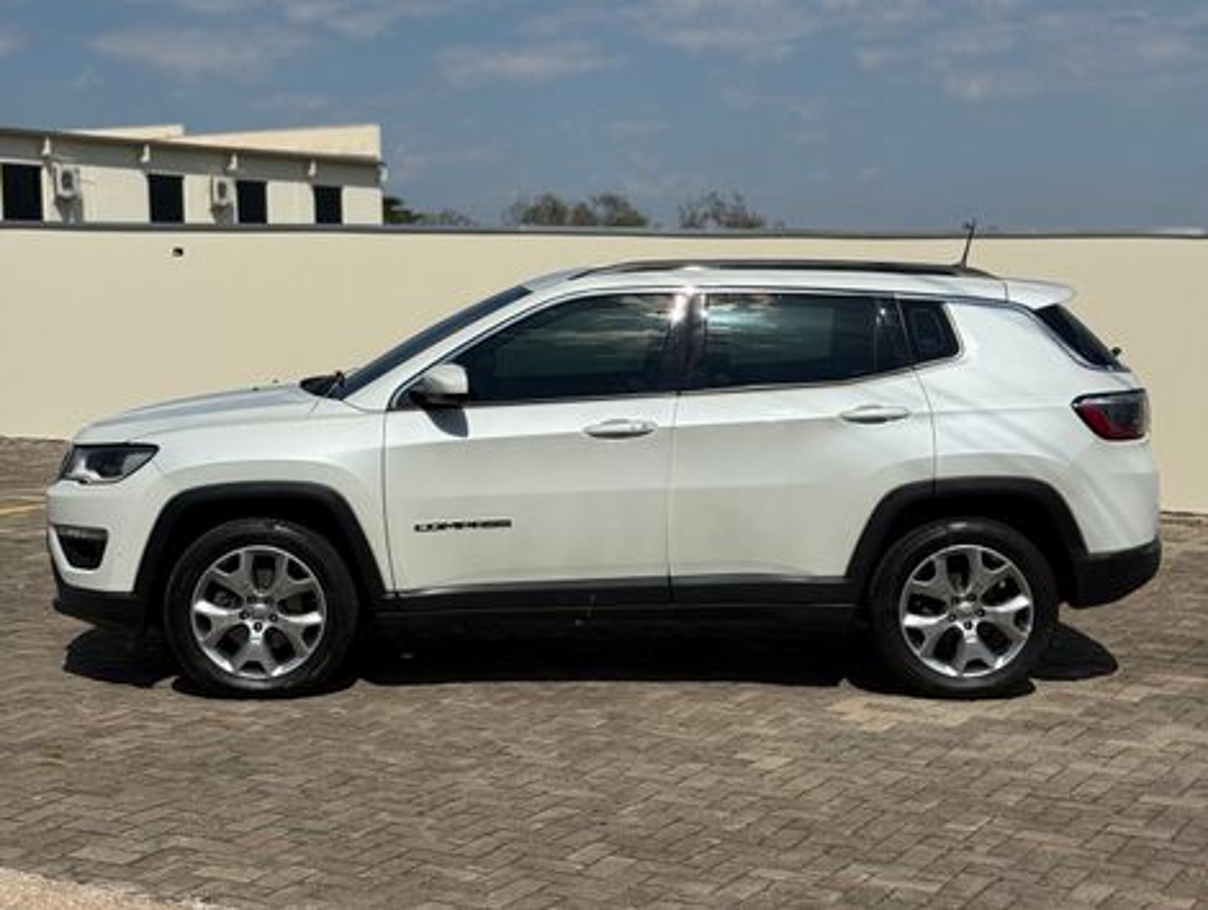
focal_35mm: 48
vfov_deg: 30.3
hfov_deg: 39.6
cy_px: 455
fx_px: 1678
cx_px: 604
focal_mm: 6.76
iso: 50
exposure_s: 1/13333
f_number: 1.78
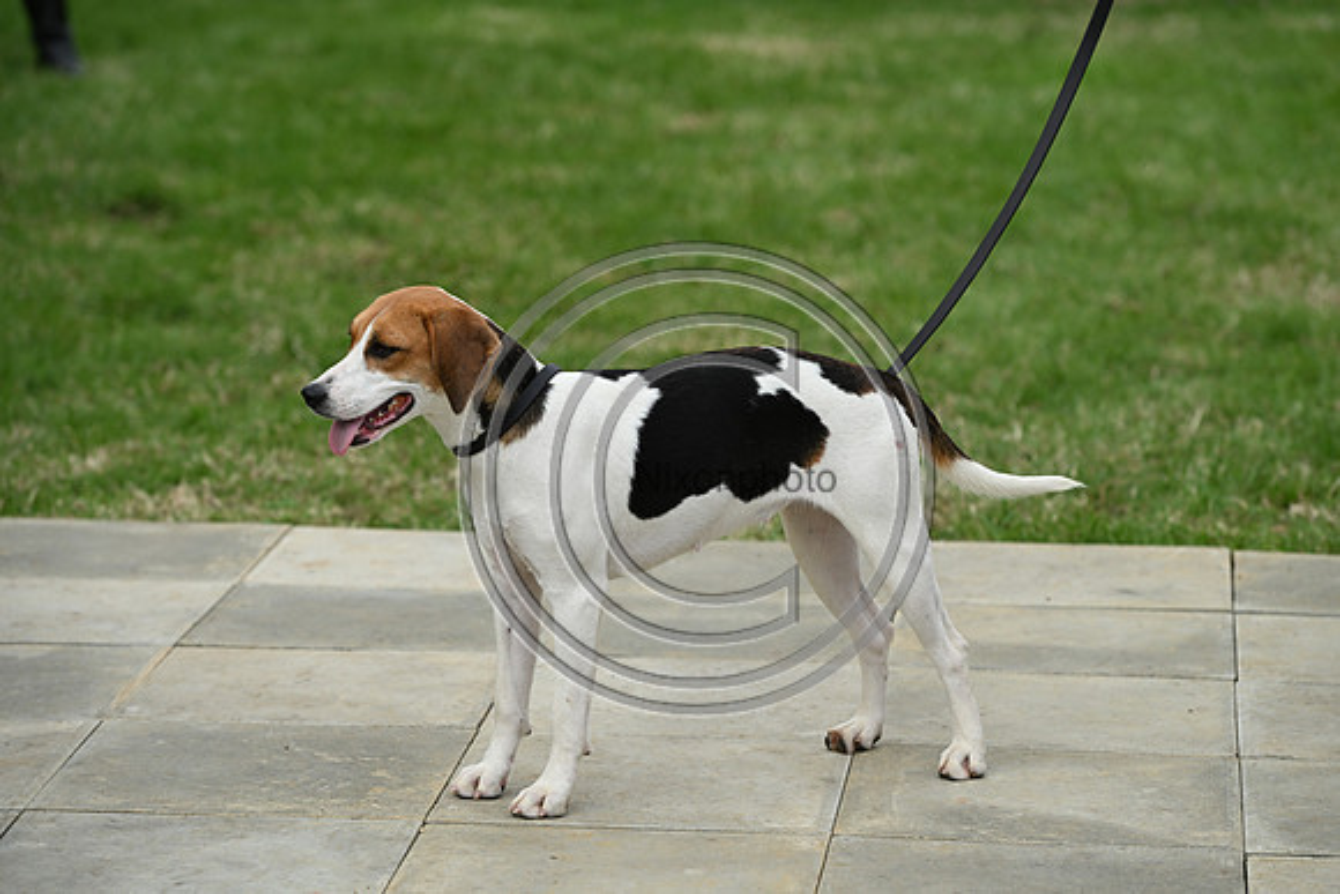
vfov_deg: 10.2
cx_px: 670
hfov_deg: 15.2
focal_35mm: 135
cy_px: 447
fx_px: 5026
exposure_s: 1/1000
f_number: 4.5
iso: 160
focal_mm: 135
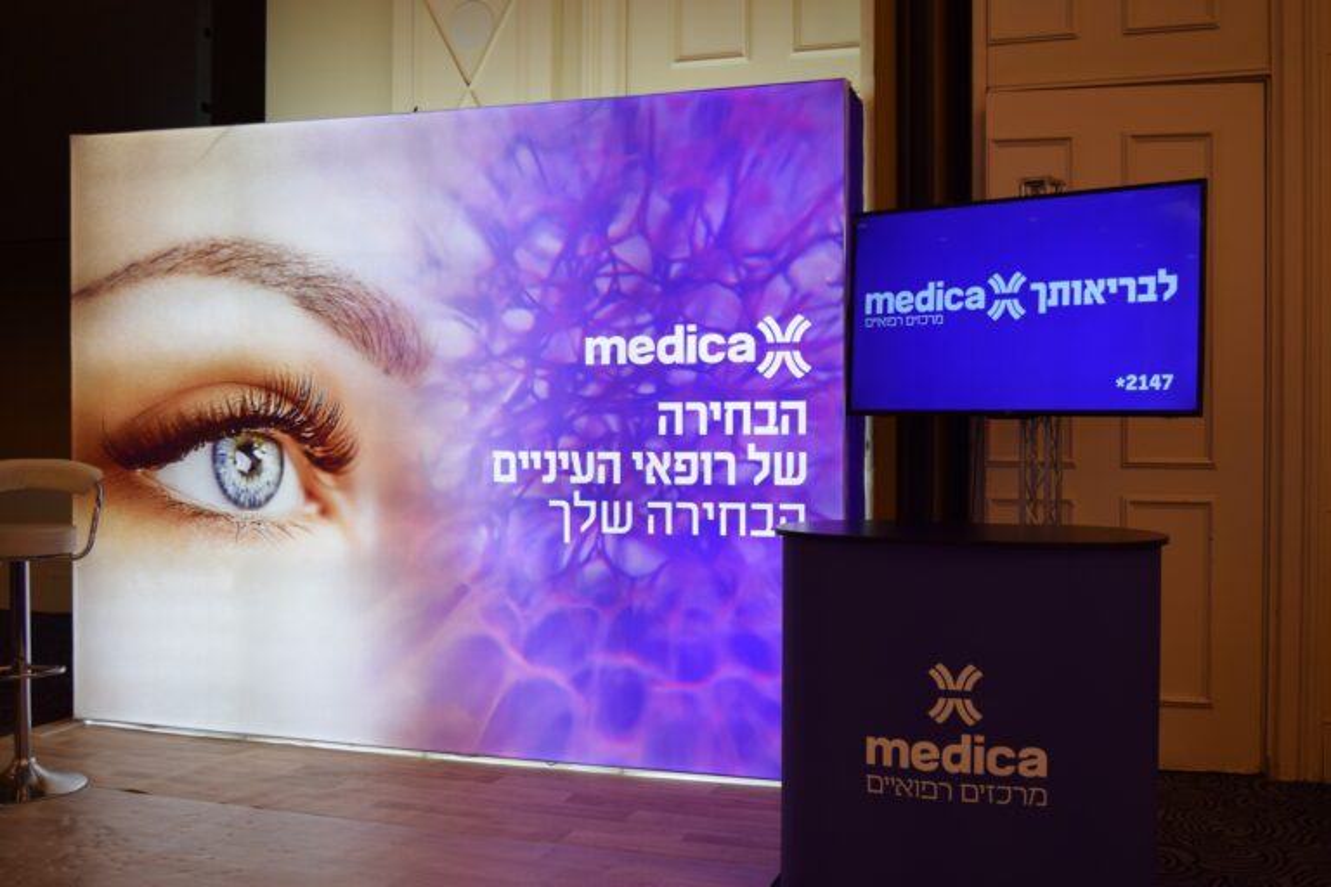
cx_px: 666
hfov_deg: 53.1
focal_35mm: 36
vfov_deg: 36.9
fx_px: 1331
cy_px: 444
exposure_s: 1/100
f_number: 5
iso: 400
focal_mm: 24
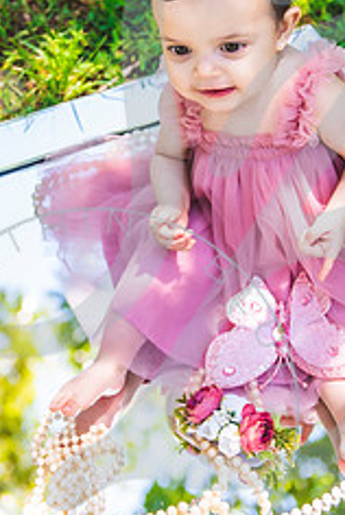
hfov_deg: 17.1
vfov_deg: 25.3
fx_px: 1147
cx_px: 194
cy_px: 244
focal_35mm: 80
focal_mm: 42
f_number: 2.8
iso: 100
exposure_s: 1/200
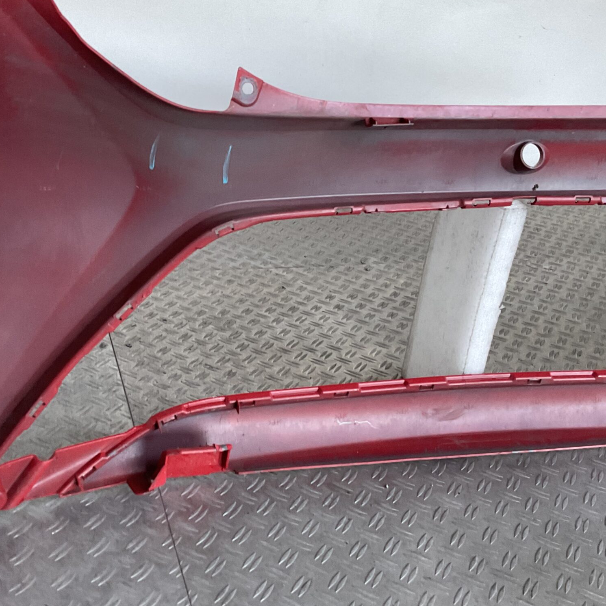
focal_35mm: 44
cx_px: 218
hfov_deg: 38.0
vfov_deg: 38.3
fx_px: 871
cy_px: 297
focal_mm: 3
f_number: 1.8
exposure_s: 1/50
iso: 100
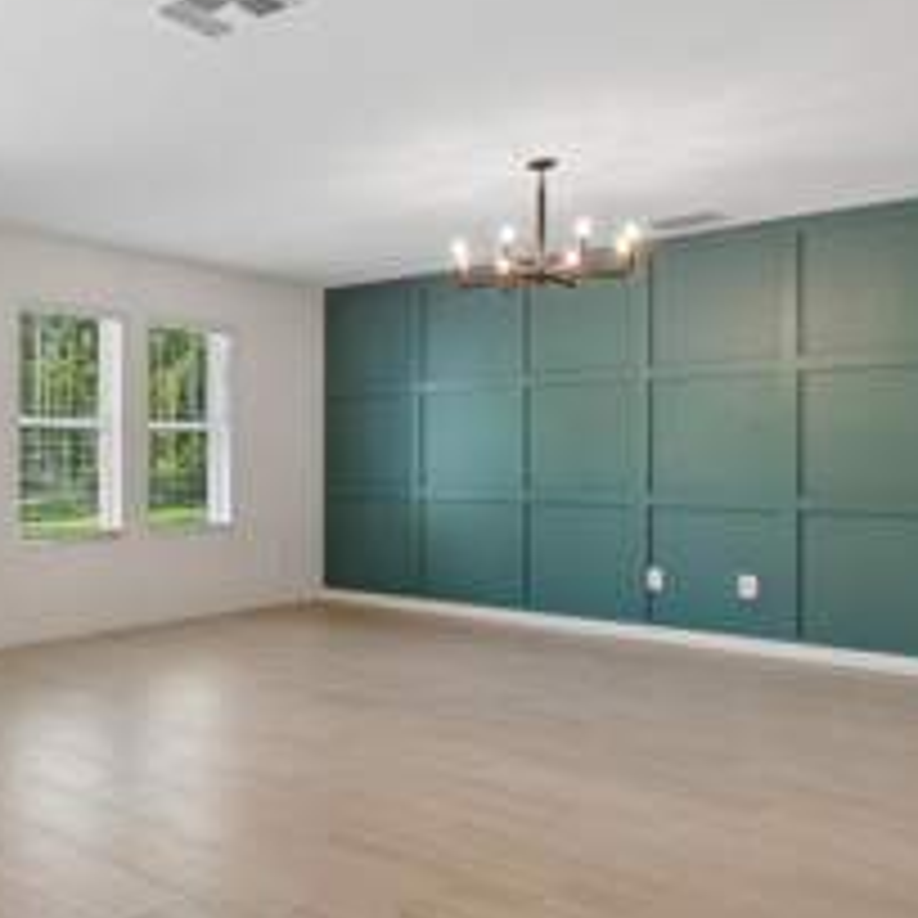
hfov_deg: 46.8
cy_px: 502
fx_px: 900
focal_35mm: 30
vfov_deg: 54.0
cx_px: 40
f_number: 6.3
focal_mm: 10
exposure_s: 1/80
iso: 100
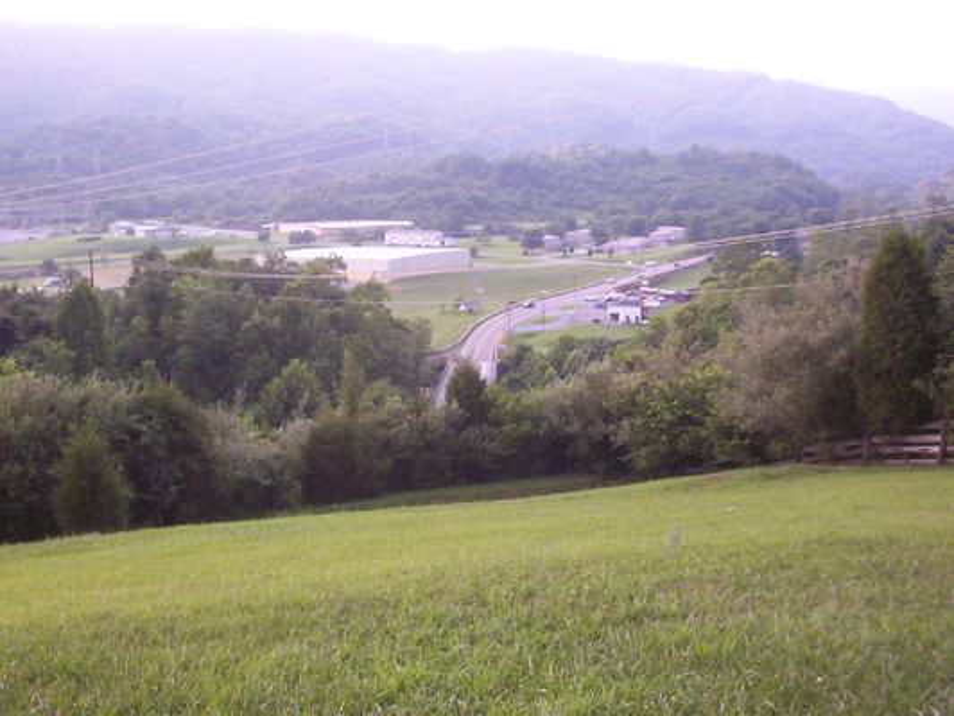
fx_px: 1075
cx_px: 477
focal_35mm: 39
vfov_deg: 36.8
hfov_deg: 47.9
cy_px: 358
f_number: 4.5
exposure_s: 1/38.6
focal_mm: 6
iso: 100
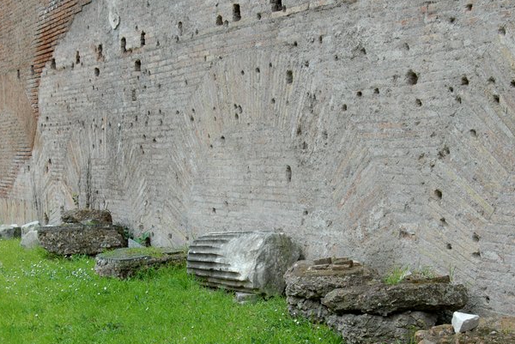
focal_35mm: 60
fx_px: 859
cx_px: 295
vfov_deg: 22.6
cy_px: 225
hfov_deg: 33.3
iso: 200
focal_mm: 24
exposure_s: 1/125
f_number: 5.6
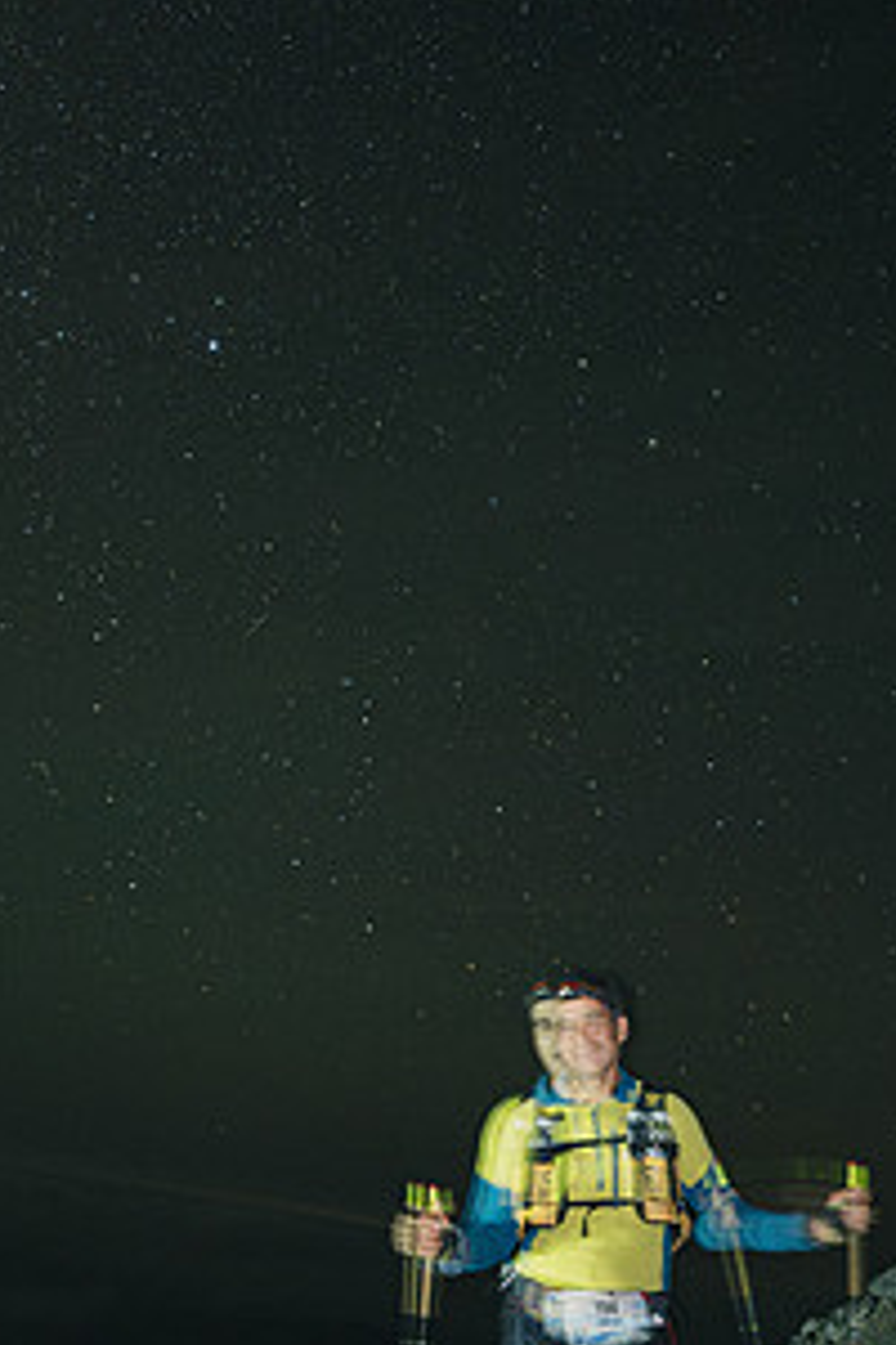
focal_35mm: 36
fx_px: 1344
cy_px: 825
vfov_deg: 52.7
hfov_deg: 36.3
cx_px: 264
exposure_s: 6
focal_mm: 24
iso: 6400
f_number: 2.8
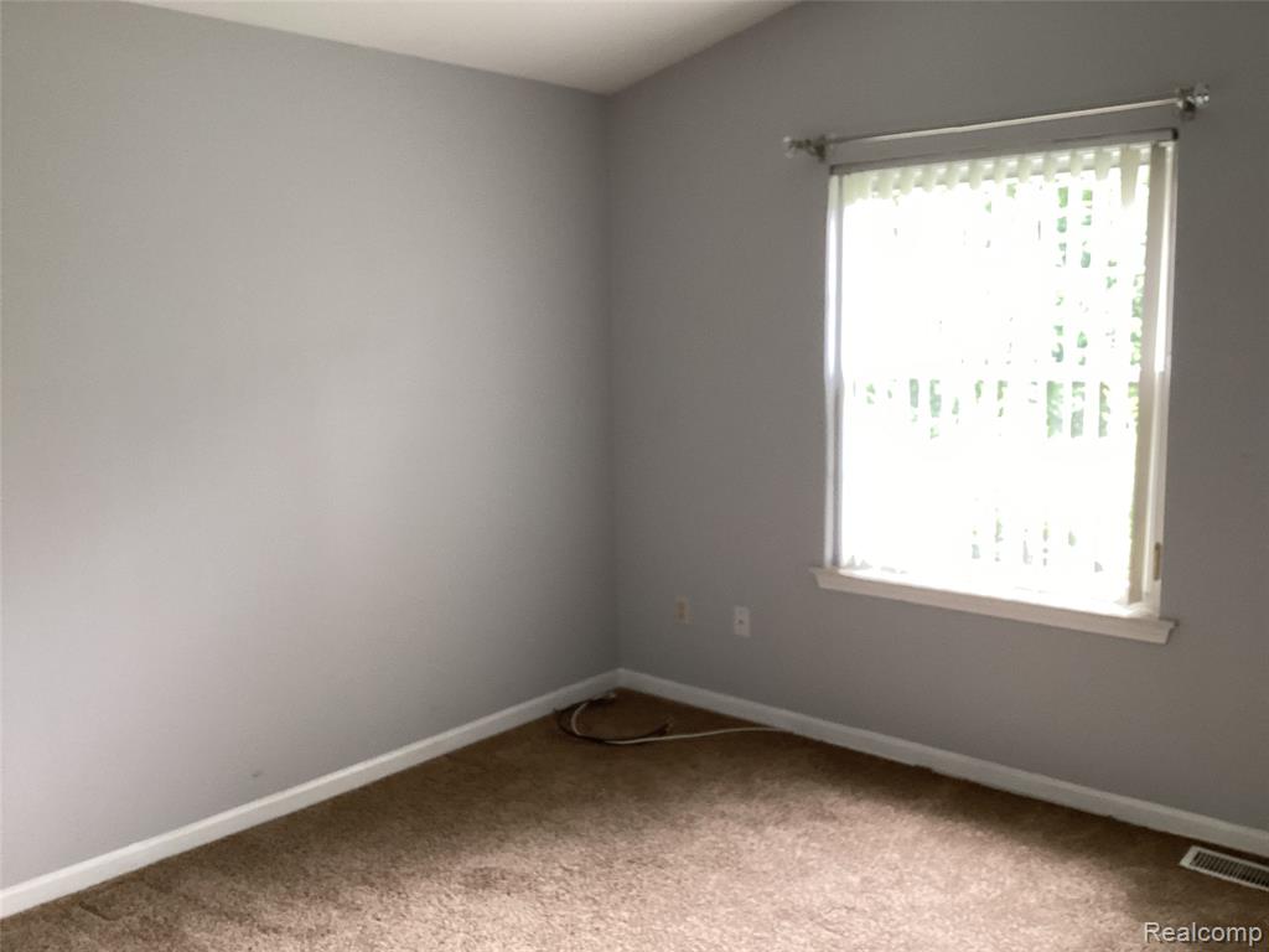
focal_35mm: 31
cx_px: 634
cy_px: 476
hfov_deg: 58.4
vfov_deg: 45.4
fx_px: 1136
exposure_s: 1/60
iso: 100
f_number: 2.4
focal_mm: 3.3
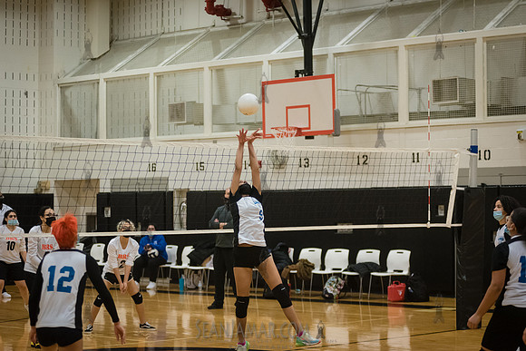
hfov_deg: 22.0
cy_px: 176
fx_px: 1356
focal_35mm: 93
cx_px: 263
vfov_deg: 14.7
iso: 5000
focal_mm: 92
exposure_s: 1/400
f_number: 3.2
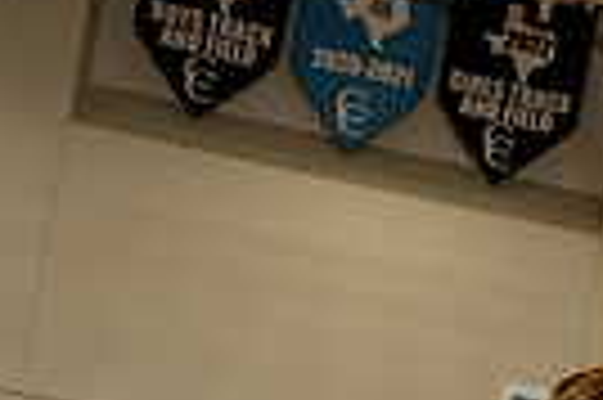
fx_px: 1857
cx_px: 590
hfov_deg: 18.0
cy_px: 980
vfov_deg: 10.5
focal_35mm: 111
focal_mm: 33
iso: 400
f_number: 5.6
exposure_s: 1/250
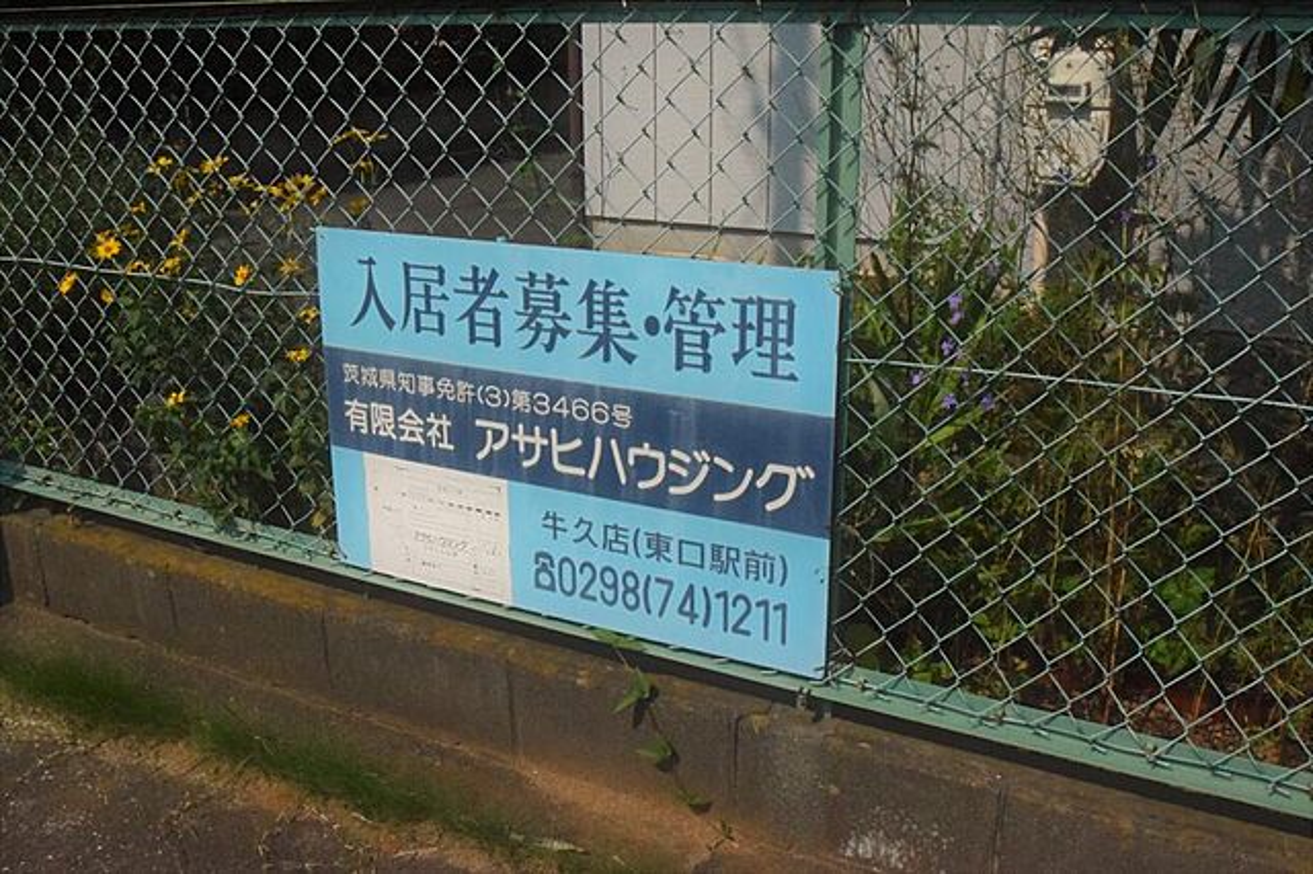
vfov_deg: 36.8
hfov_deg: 53.2
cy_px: 437
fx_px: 1312
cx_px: 656
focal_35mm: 36
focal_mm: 24
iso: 12800
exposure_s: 1/3200
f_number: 29
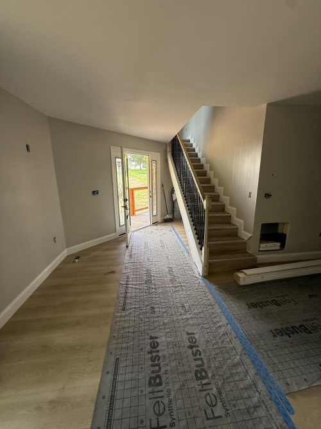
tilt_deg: -11.3
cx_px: 160
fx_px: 173
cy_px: 214
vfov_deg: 102.1
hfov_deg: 85.7
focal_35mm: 14
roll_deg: +0.0
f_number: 2.2
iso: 100
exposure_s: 1/99
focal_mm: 2.22
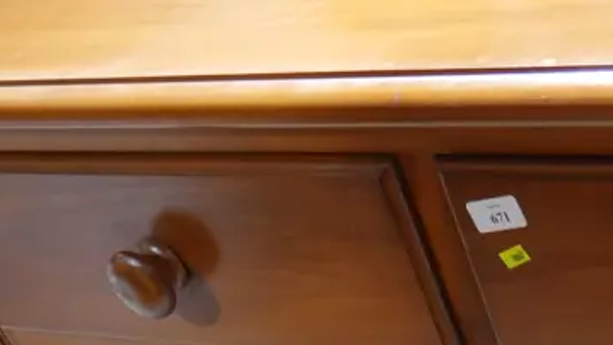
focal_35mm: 87
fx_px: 1414
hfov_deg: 23.6
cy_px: 534
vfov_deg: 13.1
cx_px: 582
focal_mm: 14
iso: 1000
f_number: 3.5
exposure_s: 1/60
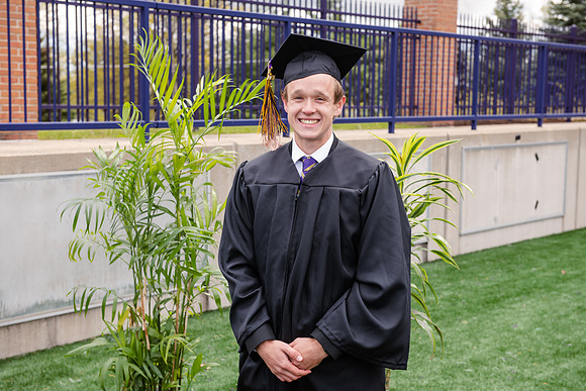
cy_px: 196
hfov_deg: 34.5
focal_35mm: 58
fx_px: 944
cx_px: 293
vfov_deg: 23.4
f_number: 5.6
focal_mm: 58
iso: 200
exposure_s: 1/200
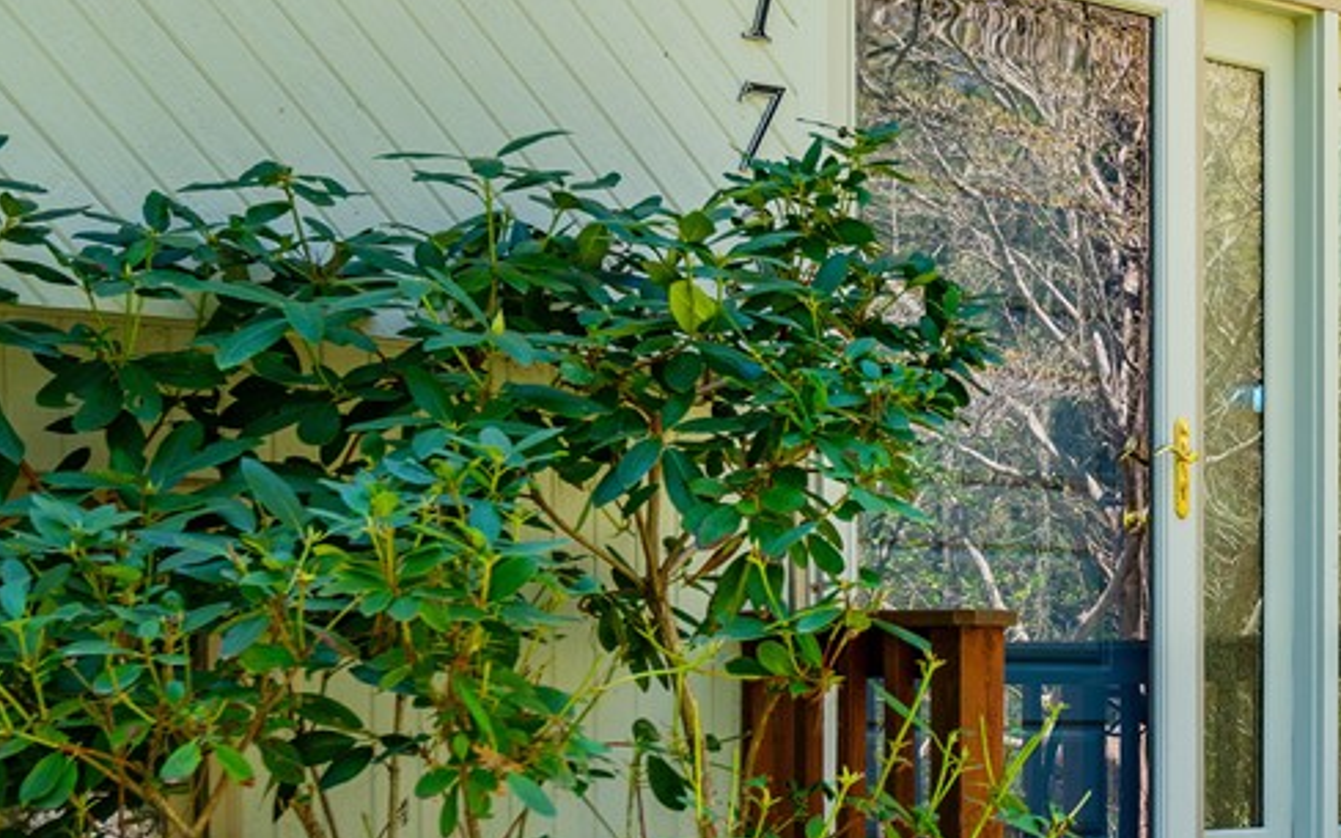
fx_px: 2485
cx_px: 1292
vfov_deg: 18.9
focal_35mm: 68
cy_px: 703
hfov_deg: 28.6
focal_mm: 30
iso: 100
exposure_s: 1/80
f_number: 5
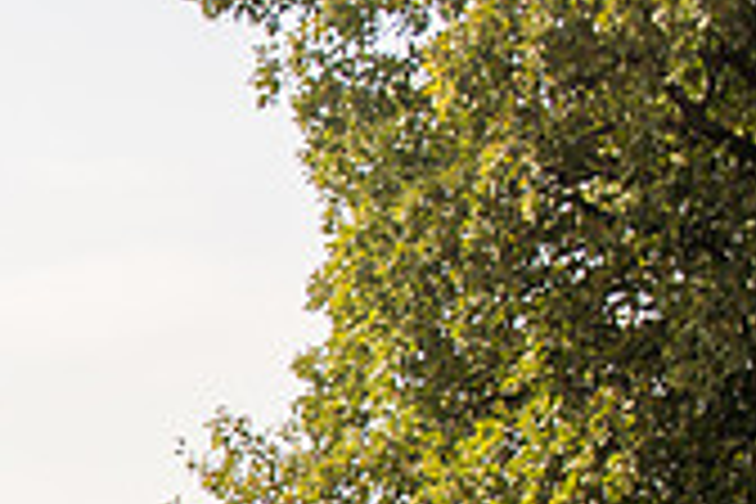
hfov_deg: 19.6
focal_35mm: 83
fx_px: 1743
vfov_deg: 15.4
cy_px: 704
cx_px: -518
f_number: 2.8
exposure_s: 1/2000
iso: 100
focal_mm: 24
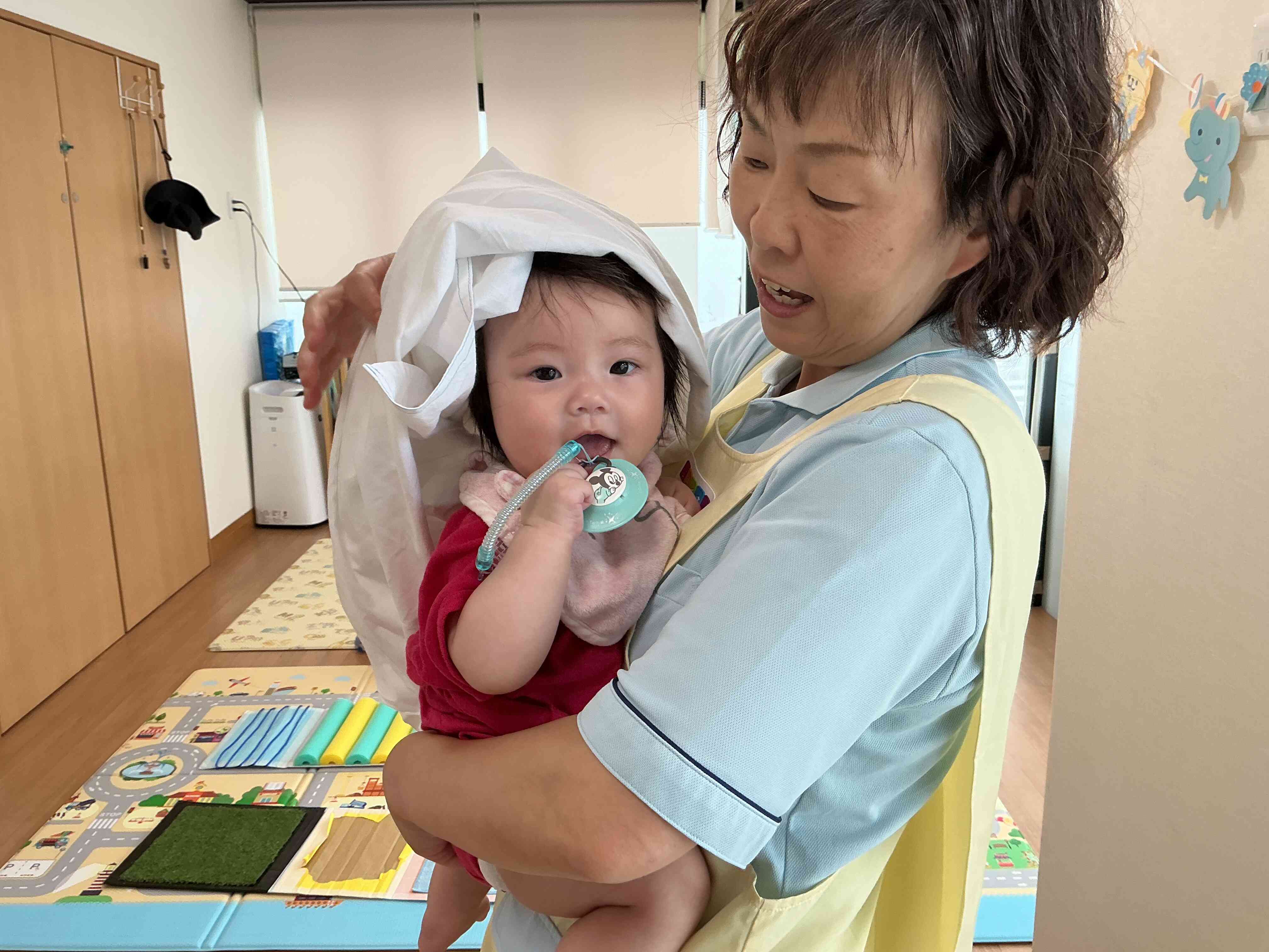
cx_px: 634
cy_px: 476
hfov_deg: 61.7
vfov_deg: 48.2
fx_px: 1063
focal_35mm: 29
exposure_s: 1/120
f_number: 1.8
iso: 32
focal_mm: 3
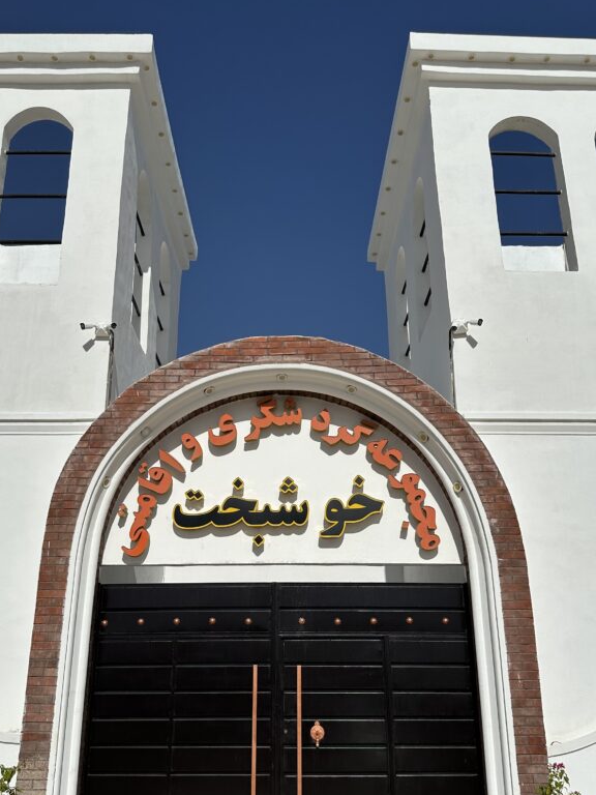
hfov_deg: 44.1
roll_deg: -1.1
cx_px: 281
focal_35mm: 32
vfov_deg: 56.7
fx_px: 735
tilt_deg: +19.4
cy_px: 442
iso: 100
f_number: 1.78
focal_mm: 6.86
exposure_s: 1/18519
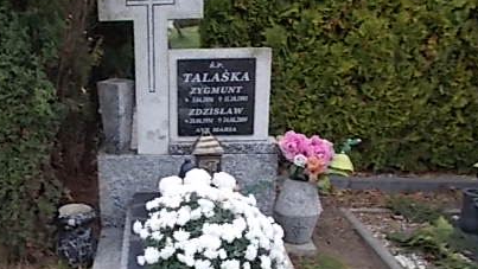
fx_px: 571
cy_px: 190
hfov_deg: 44.3
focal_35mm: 45
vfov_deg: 26.3
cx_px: 134
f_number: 3.2
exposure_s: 1/25
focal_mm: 4.6
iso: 100
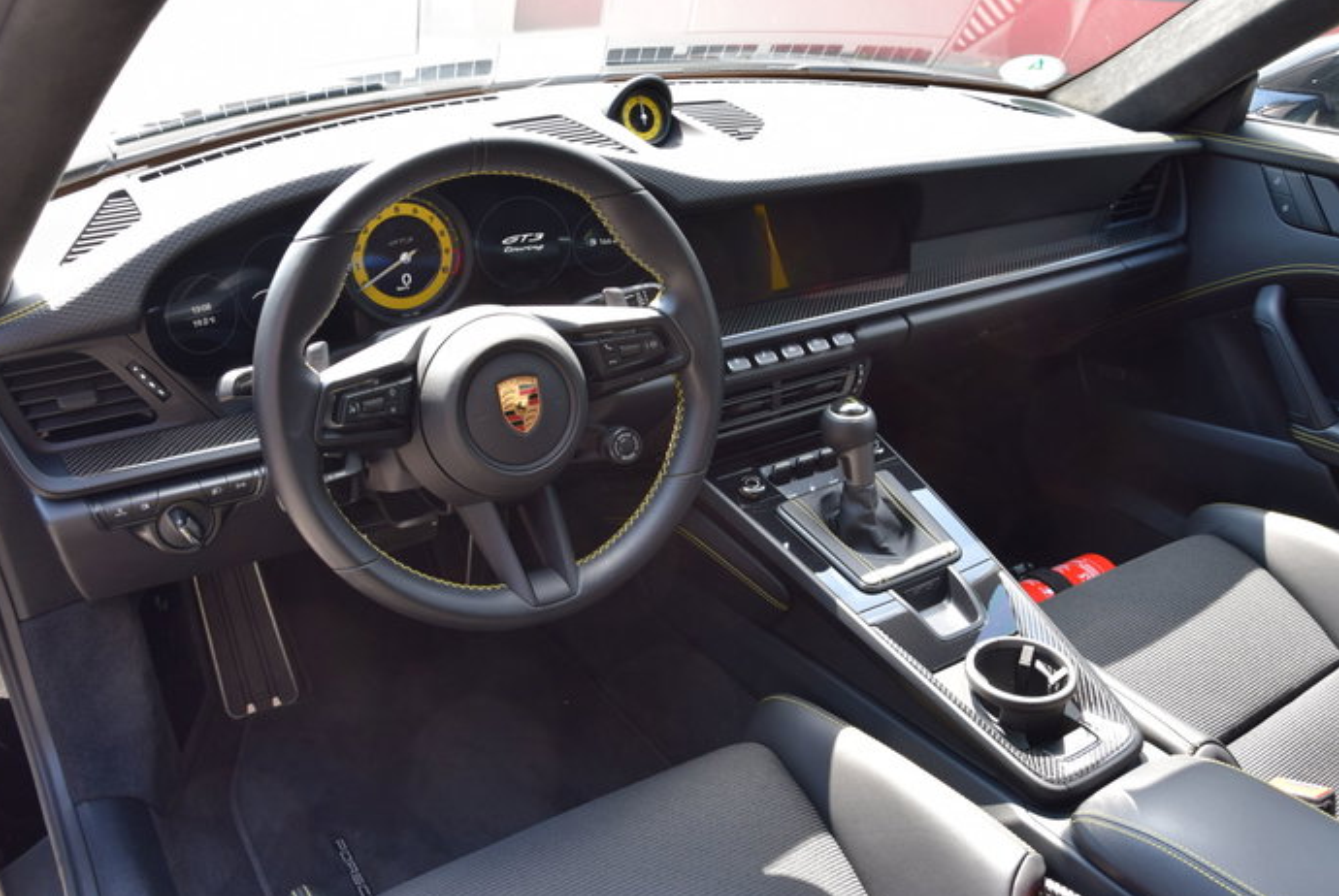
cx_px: 686
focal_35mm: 30
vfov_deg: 43.7
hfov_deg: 61.9
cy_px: 474
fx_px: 1117
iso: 400
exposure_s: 1/125
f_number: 5.6
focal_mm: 18
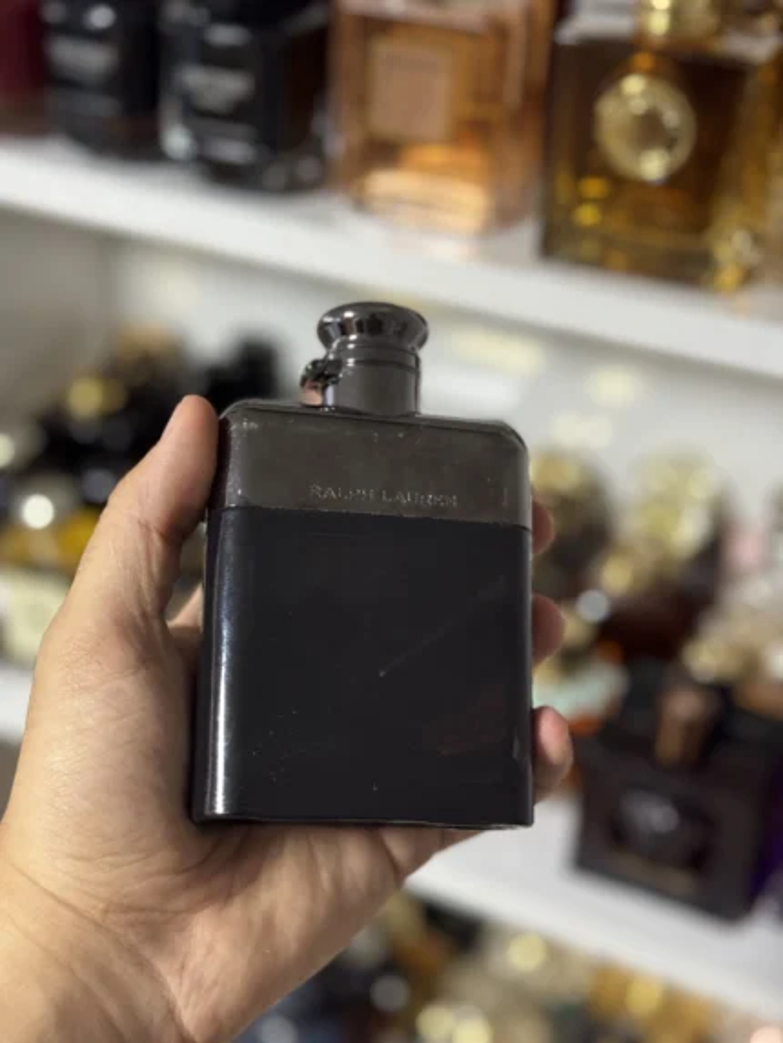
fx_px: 1447
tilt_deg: -31.9
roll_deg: -3.8
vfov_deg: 39.6
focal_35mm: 48
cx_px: 392
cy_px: 522
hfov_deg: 30.3
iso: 200
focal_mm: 6.76
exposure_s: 1/50
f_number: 1.78
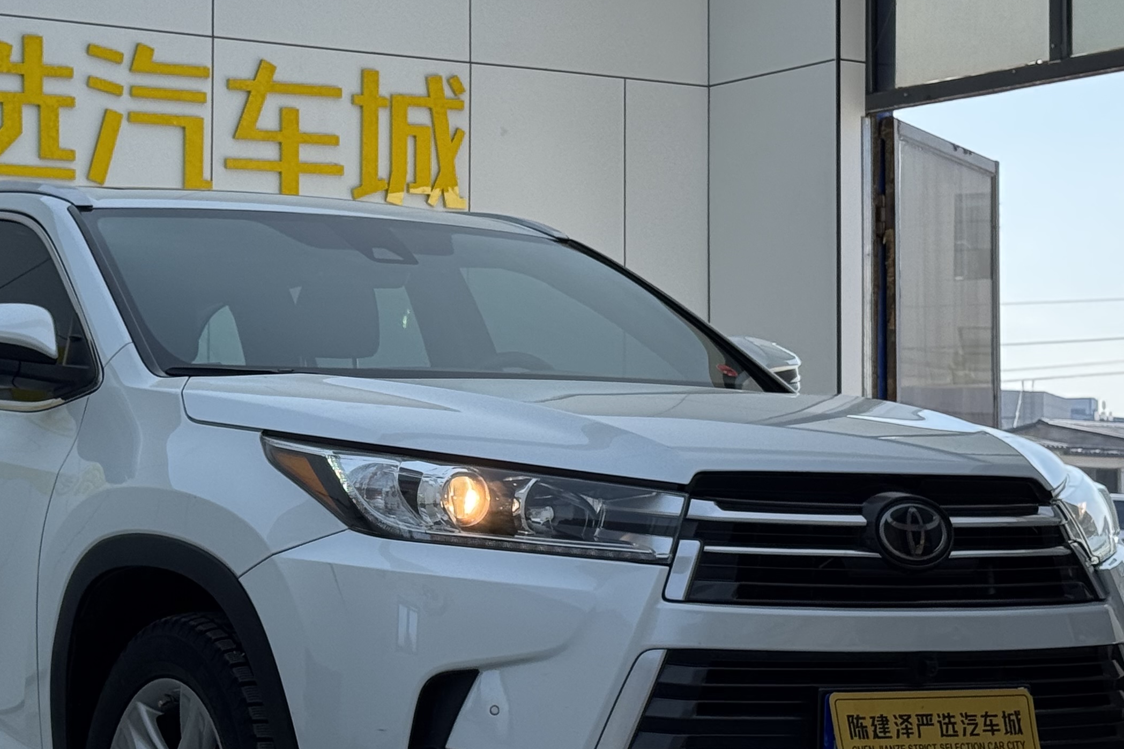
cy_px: 382
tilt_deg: +2.3
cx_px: 433
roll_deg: +0.4
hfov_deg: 21.2
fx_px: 2997
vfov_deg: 14.3
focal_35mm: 96
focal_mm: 6.76
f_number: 1.78
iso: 64
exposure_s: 1/1818
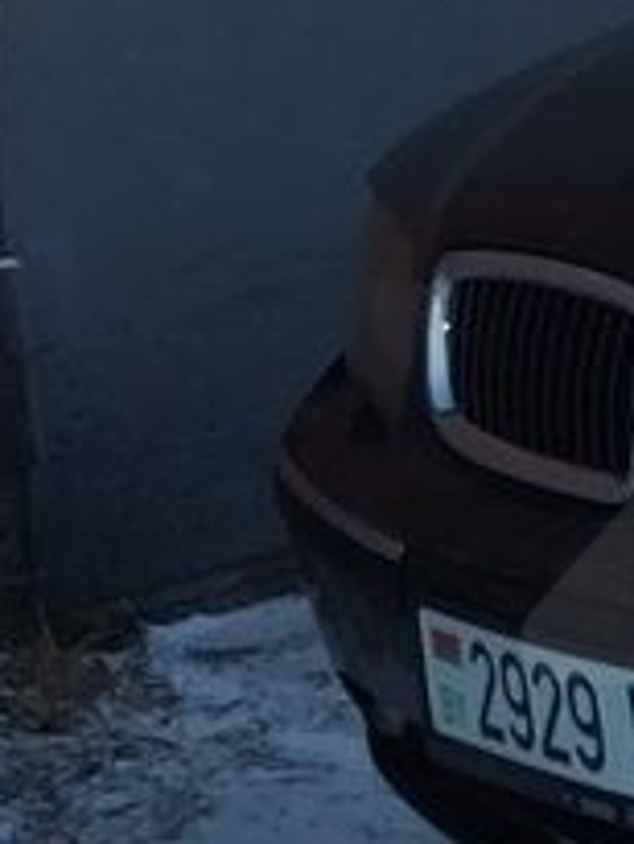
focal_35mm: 203
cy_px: 235
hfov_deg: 6.2
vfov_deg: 9.7
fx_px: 4952
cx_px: 2454
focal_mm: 4.75
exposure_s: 1/169
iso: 100
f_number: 1.8
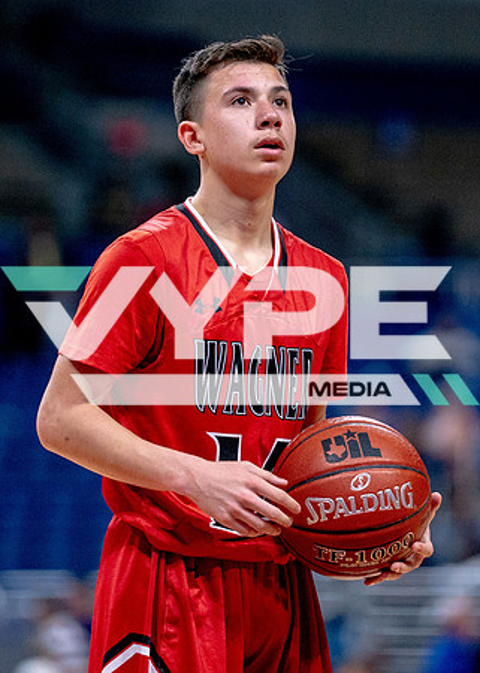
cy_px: 272
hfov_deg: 4.1
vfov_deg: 5.8
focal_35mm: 350
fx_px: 6681
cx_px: 237
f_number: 2.8
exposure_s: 1/1500
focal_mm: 200
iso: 2500
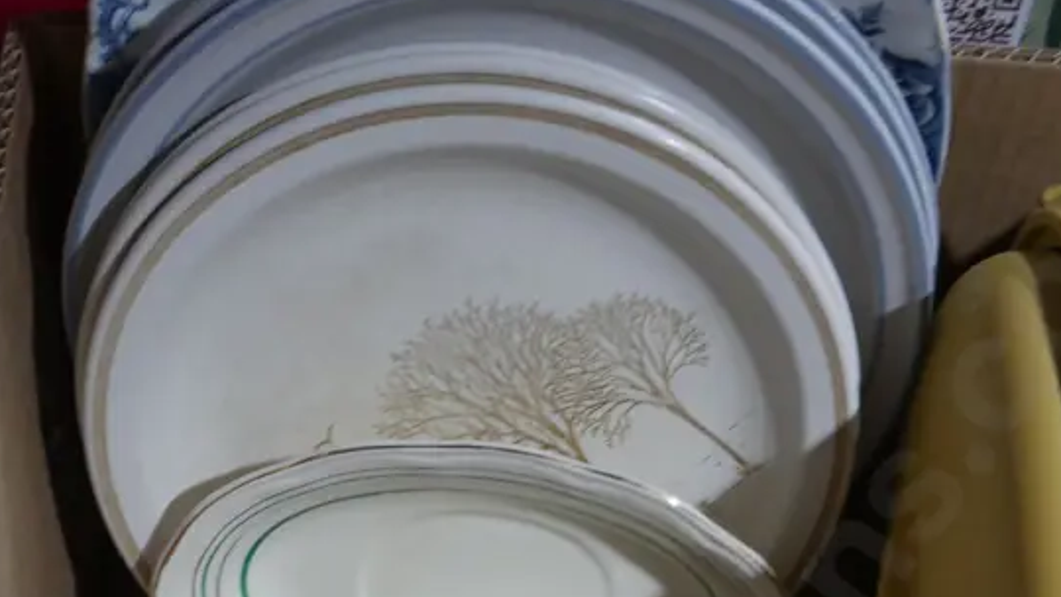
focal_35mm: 62
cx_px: 619
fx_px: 1745
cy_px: 886
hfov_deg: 33.8
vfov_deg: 17.5
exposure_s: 1/60
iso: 320
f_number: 3.6
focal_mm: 15
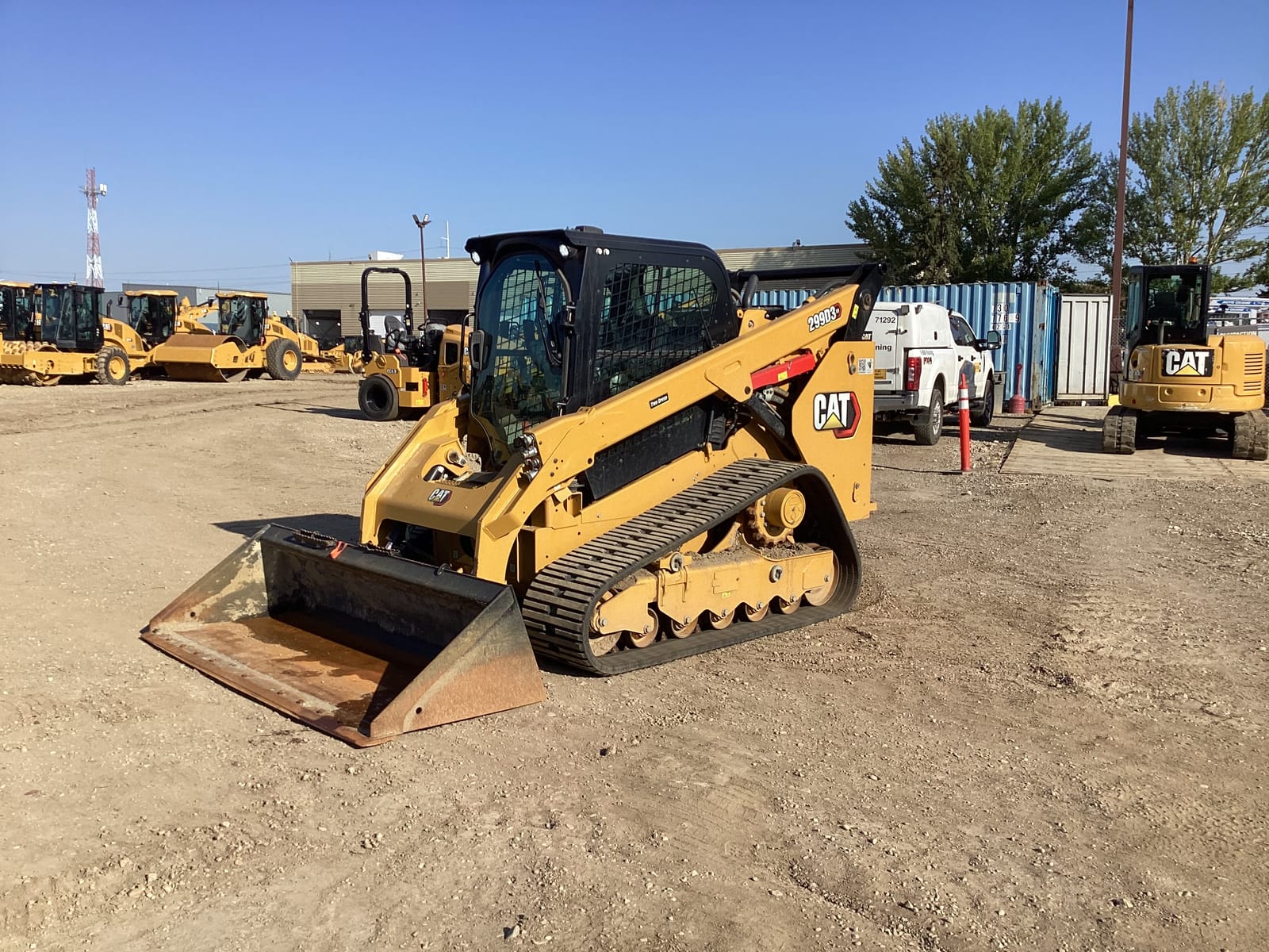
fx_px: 1136
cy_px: 476
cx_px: 634
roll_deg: +1.1
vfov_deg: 45.4
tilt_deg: -5.3
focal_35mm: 31
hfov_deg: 58.4
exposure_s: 1/1381
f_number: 2.4
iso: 25
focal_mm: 3.3
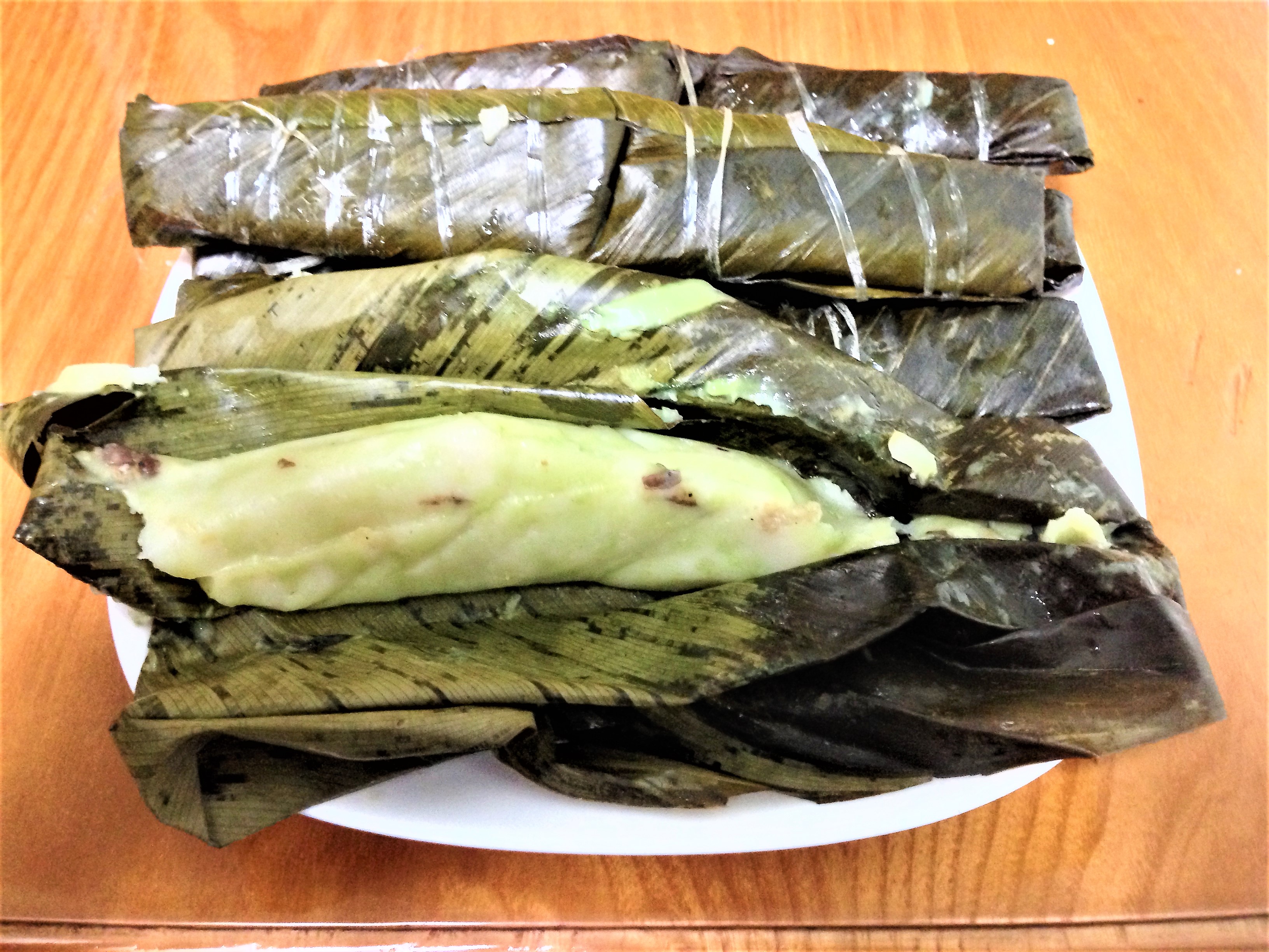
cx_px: 634
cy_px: 476
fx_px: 1210
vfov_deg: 42.9
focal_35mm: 33
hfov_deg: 55.4
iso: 400
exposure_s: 1/17
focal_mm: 4.12
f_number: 2.4
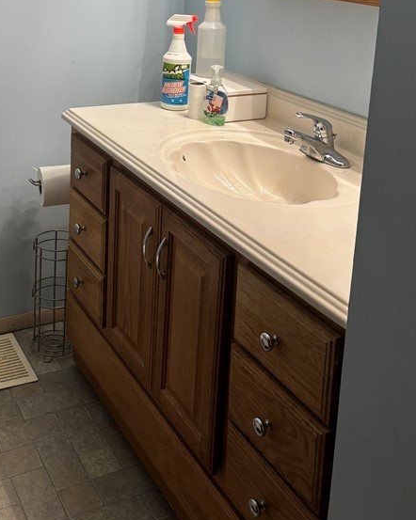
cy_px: 66
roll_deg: -2.6
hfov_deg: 31.7
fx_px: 724
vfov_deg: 37.3
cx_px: 130
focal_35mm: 47
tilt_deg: -11.4
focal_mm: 5.96
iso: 100
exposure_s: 1/120
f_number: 1.6
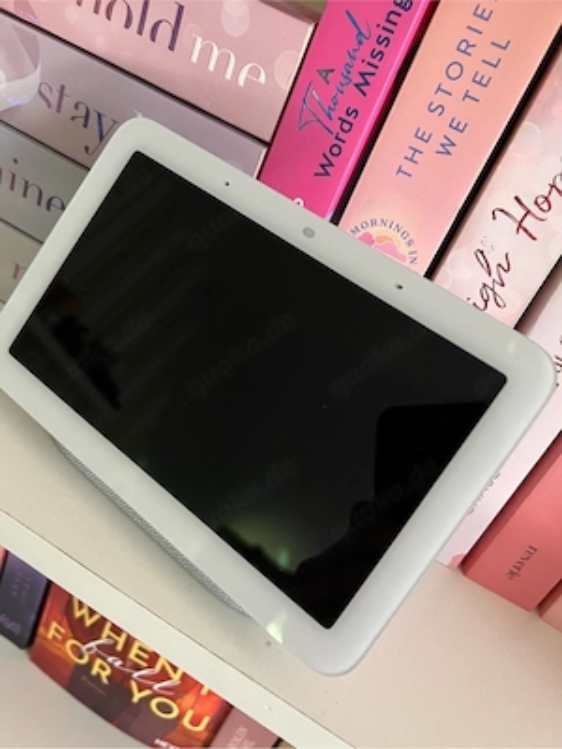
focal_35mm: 26
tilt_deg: -26.2
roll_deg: -24.2
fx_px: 563
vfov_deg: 67.3
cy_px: 374
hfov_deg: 53.1
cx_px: 281
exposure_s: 1/33
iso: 500
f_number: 1.5
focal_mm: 5.7
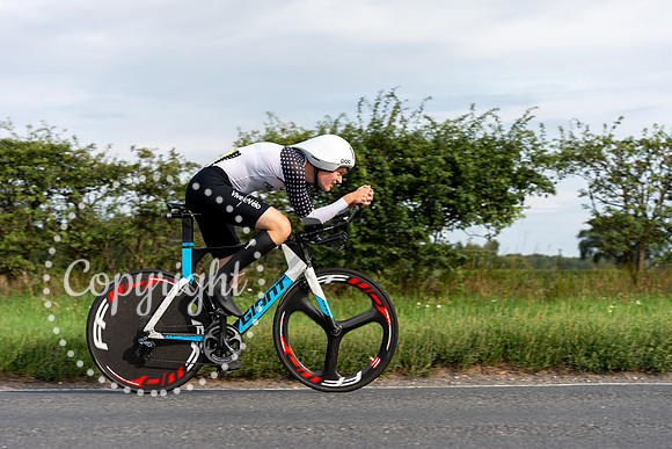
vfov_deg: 19.9
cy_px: 224
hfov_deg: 29.4
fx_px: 1279
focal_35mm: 68
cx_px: 336
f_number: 4
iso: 125
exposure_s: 1/640
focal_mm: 67
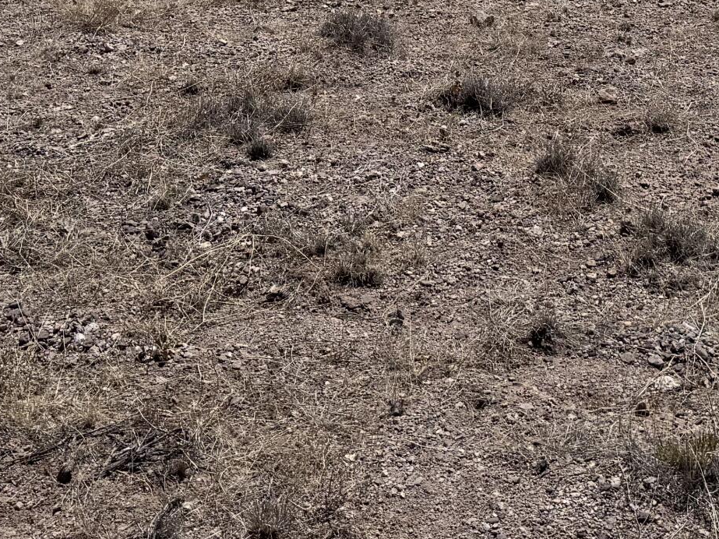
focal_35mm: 78
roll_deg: +3.2
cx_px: 548
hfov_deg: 24.7
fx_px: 1620
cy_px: -261
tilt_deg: -3.2
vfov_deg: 17.1
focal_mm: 6.76
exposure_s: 1/7937
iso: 80
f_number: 1.78
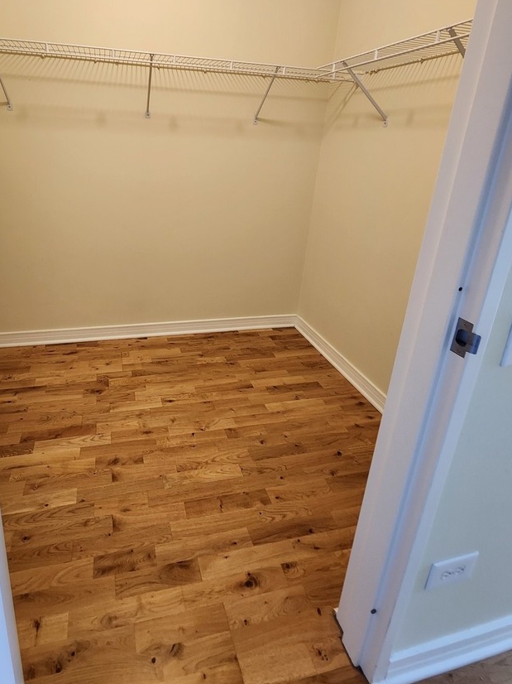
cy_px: 244
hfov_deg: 73.2
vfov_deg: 88.7
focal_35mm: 17
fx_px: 335
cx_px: 186
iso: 320
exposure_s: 1/40
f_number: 2.2
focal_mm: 2.2
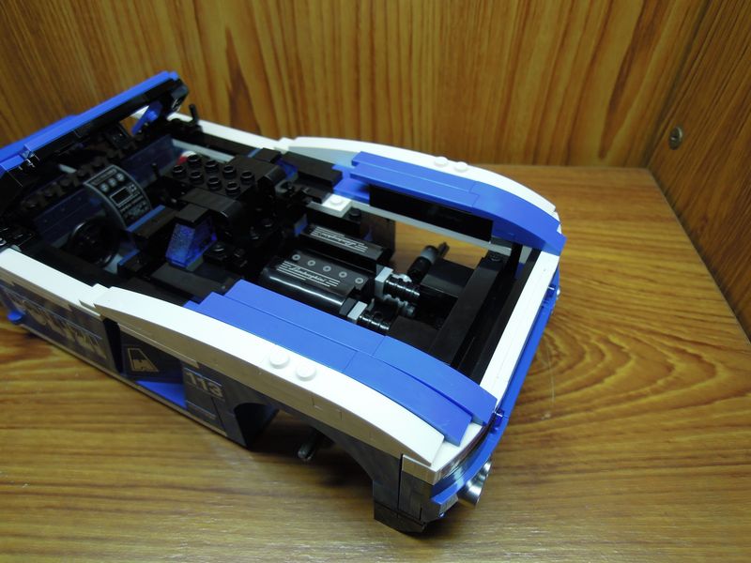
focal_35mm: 24
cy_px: 282
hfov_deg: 71.6
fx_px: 521
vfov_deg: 56.8
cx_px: 376
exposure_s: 1/80
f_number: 1.8
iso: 160
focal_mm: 4.3
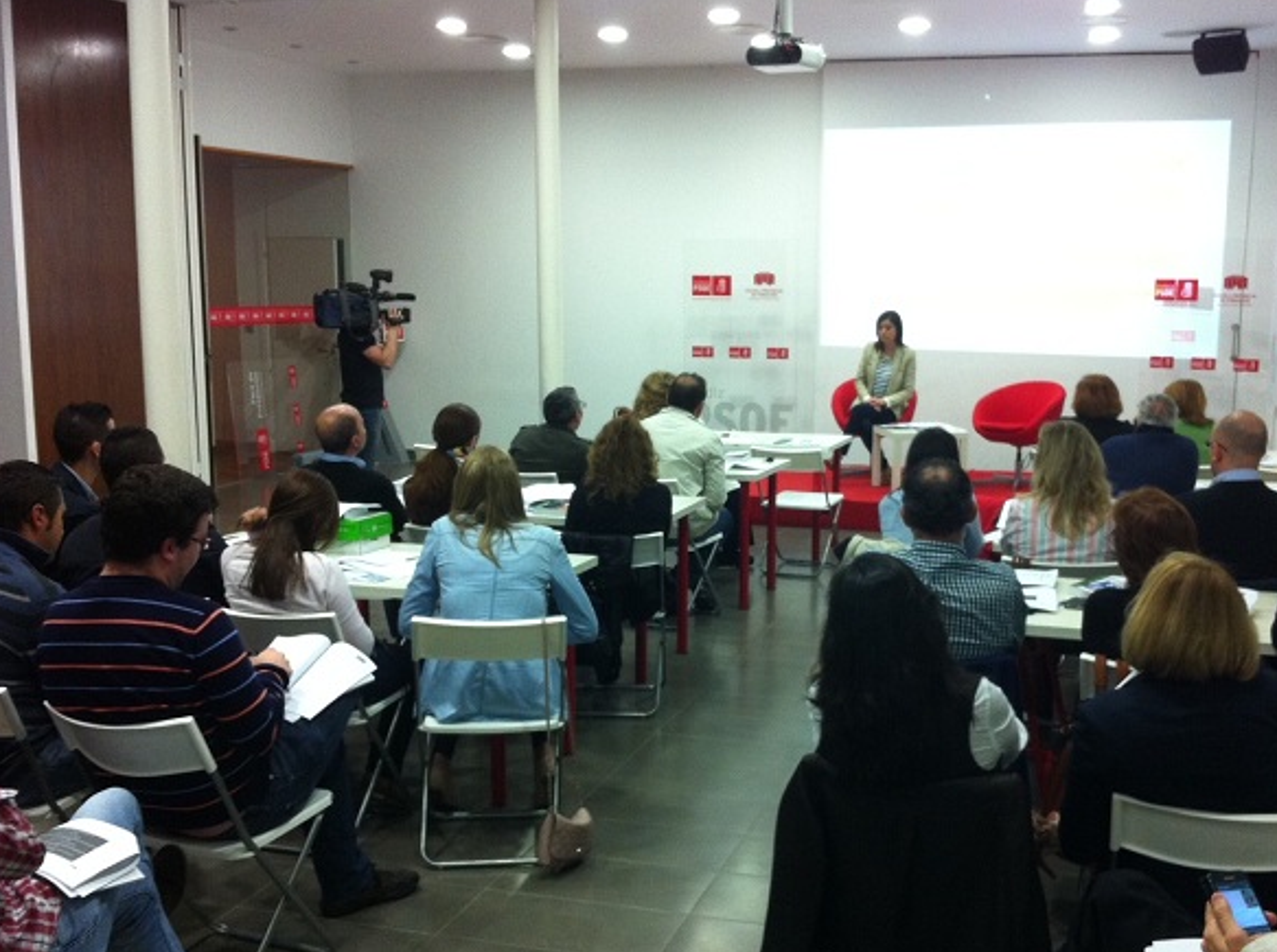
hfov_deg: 44.8
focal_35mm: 42
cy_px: 552
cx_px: 725
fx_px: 1547
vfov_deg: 34.2
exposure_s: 1/17
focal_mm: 3.85
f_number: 2.8
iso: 160
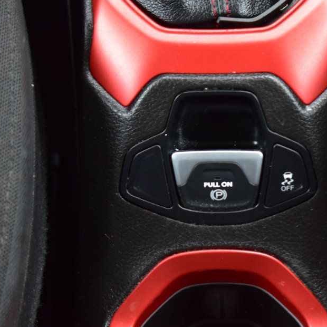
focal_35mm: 116
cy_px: 159
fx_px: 1237
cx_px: 245
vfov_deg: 15.1
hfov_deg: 15.0
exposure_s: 1/15
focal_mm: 55
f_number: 6.3
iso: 560
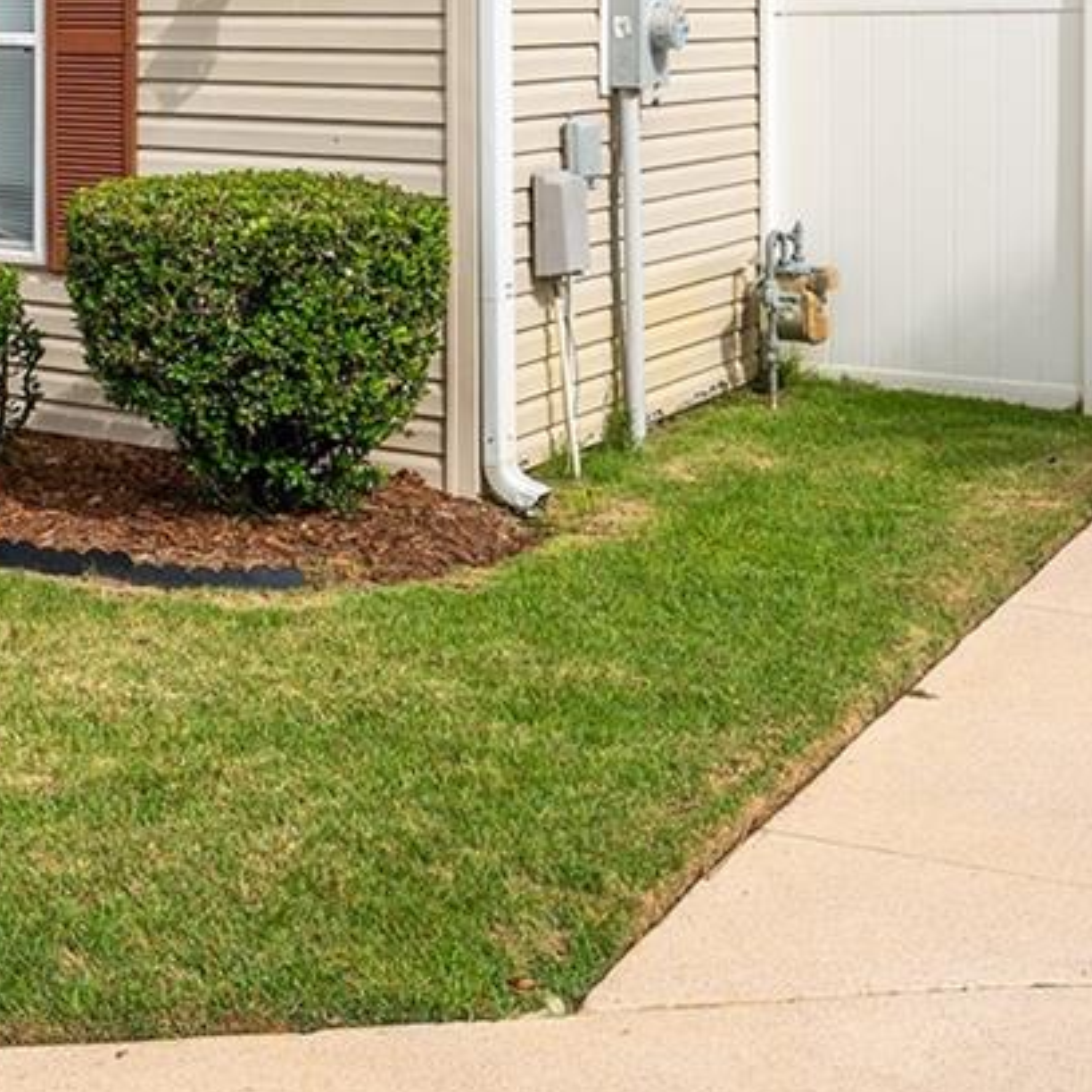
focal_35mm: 60
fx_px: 2141
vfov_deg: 26.8
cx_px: -40
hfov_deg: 26.8
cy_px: -35
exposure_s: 1/400
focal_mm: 18
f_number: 8
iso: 100
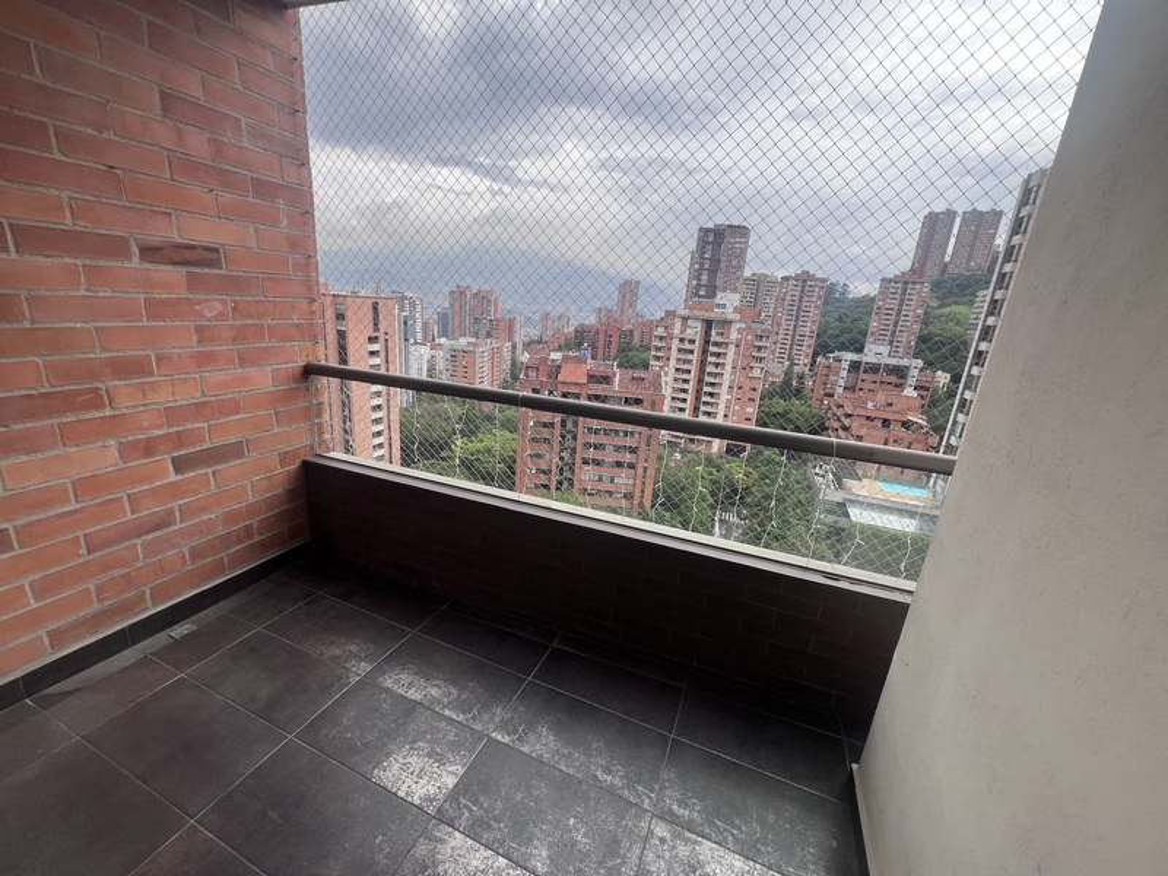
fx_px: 439
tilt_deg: -16.4
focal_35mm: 13
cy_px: 438
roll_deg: -1.7
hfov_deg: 106.2
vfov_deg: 89.9
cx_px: 584
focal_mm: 1.57
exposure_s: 1/405
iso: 32
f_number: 1.8
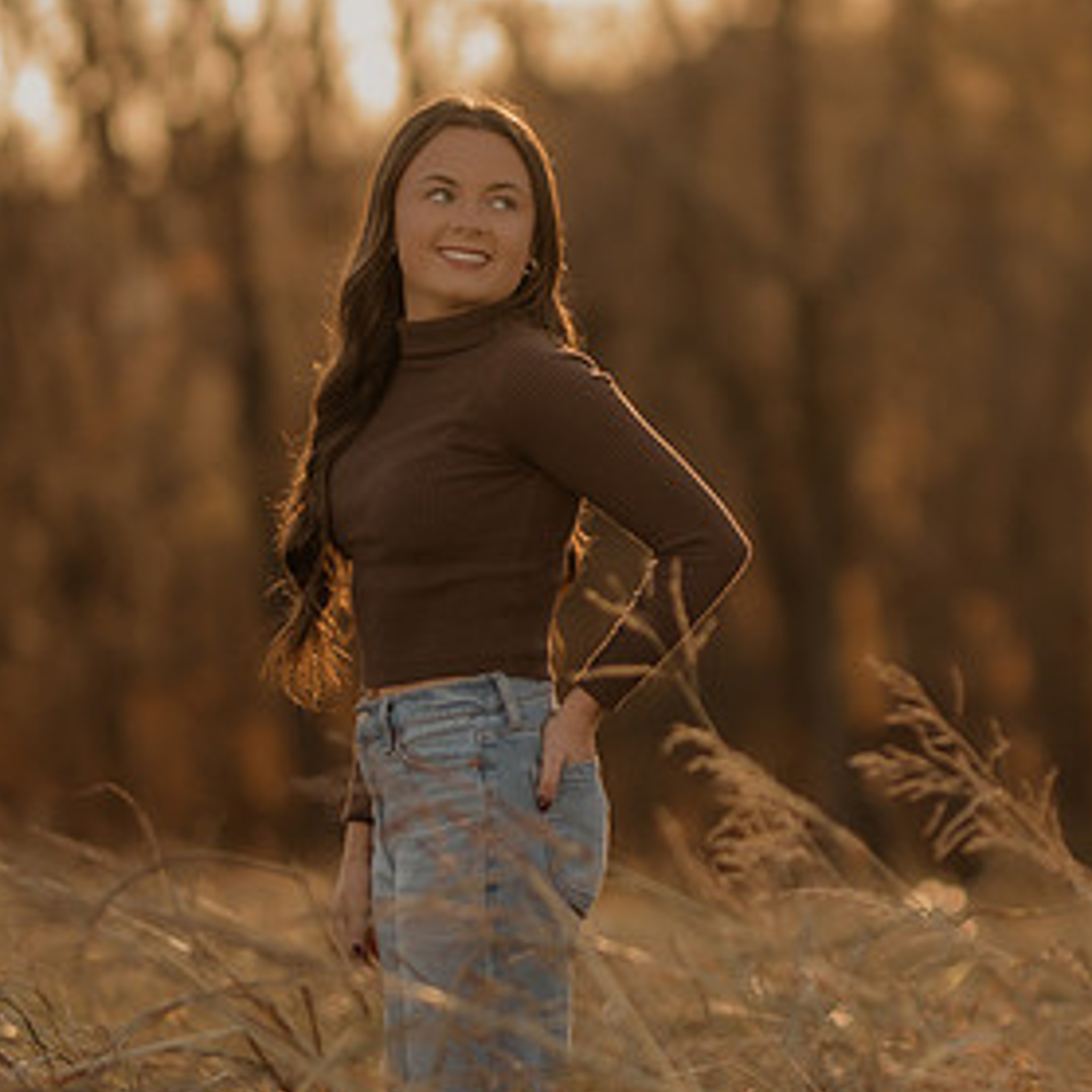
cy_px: 560
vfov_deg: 7.8
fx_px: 7995
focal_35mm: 224
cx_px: 861
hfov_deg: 7.8
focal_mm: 85
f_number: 1.4
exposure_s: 1/1250
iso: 200
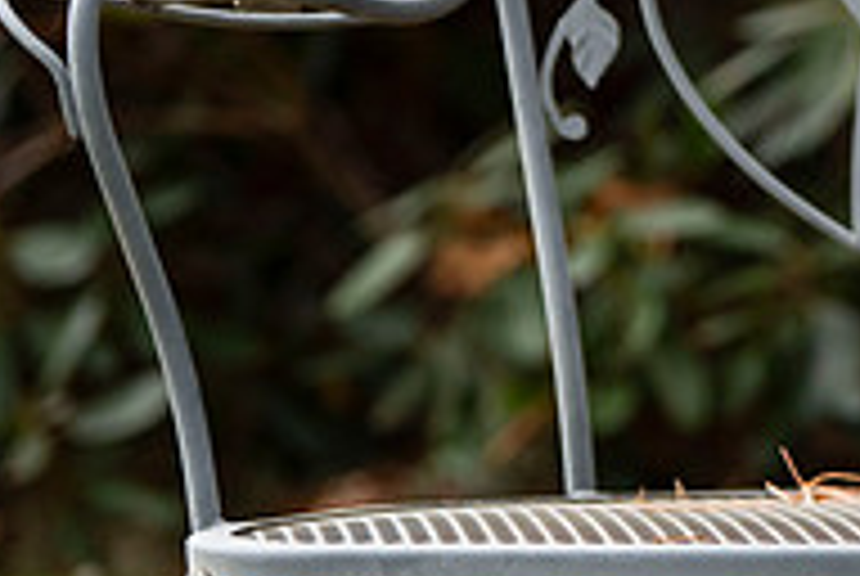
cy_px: -38
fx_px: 9786
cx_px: 1094
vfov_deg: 3.4
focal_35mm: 409
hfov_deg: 5.0
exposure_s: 1/320
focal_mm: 135
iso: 400
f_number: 4
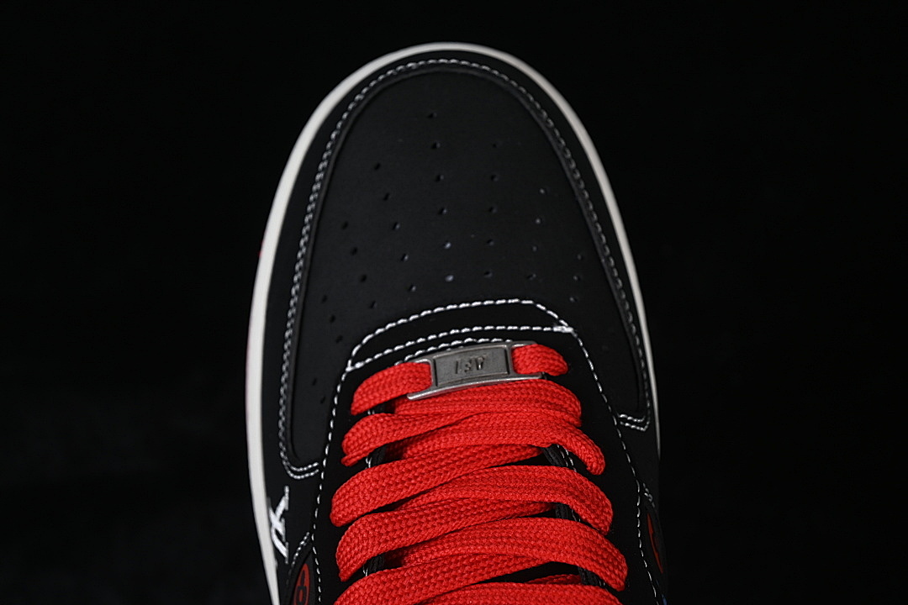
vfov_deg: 18.2
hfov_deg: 27.0
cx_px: 454
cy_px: 302
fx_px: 1892
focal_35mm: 75
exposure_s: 1/50
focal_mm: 50
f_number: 6.3
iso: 160
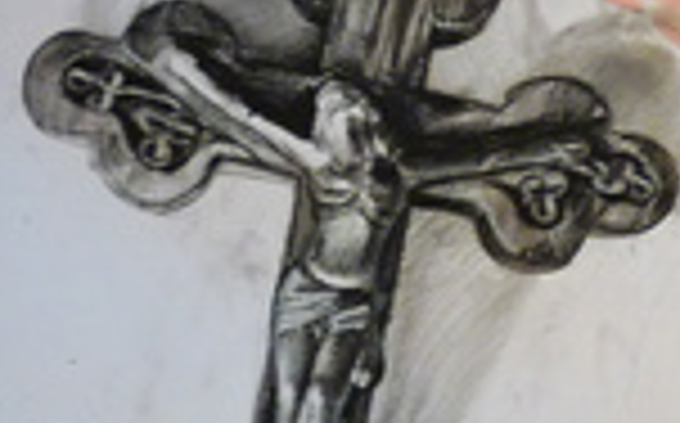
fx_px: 2147
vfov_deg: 11.2
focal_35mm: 116
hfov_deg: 17.9
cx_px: 518
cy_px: 362
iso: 200
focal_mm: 5.5
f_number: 2.8
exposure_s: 1/30
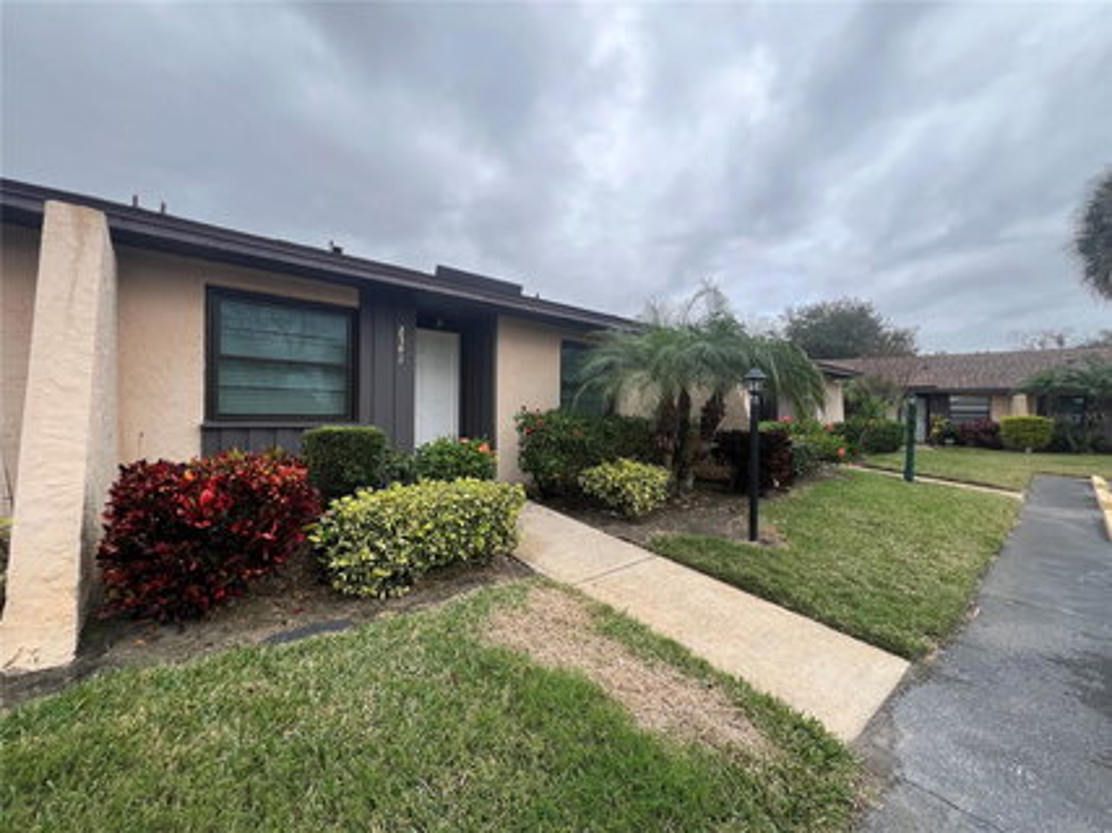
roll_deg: -0.6
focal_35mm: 13
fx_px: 417
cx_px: 556
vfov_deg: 89.9
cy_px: 416
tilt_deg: -0.7
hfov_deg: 106.2
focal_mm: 1.57
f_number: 1.8
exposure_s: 1/523
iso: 32
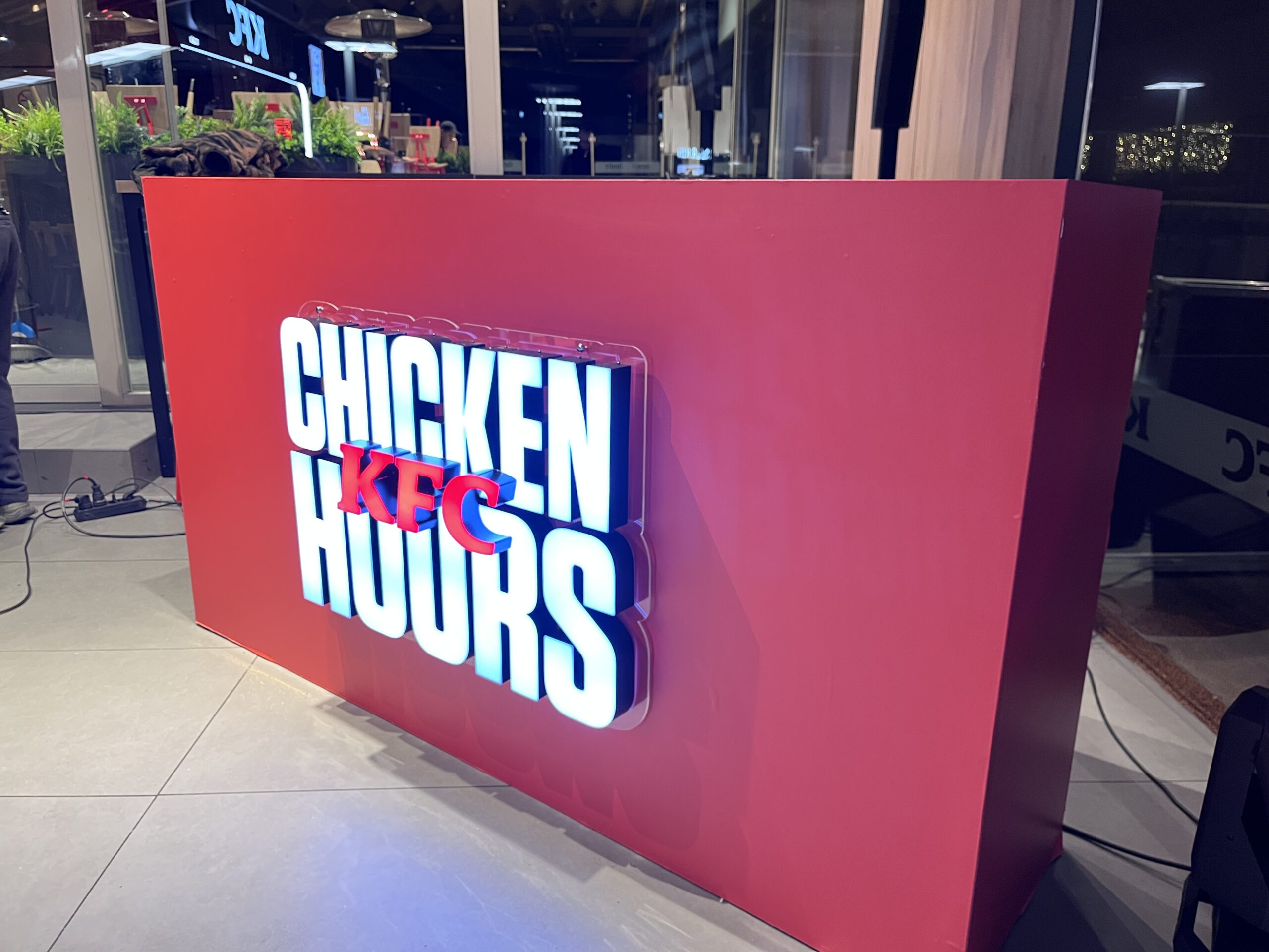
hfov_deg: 67.3
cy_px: 476
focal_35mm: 26
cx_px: 634
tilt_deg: -16.5
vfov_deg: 53.1
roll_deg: -0.2
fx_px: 953
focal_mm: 5.1
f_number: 1.6
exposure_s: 1/60
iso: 400
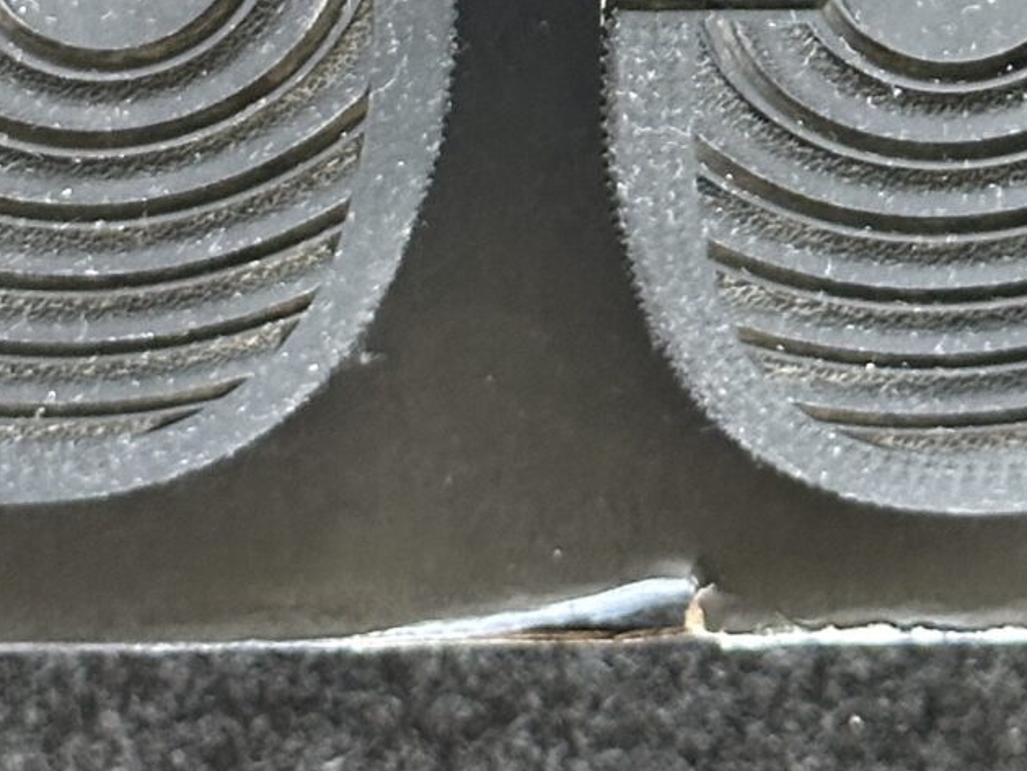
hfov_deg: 10.1
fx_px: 5788
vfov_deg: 7.3
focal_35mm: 195
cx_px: 463
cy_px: -774
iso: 320
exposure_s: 1/33
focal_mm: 6.86
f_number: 1.78
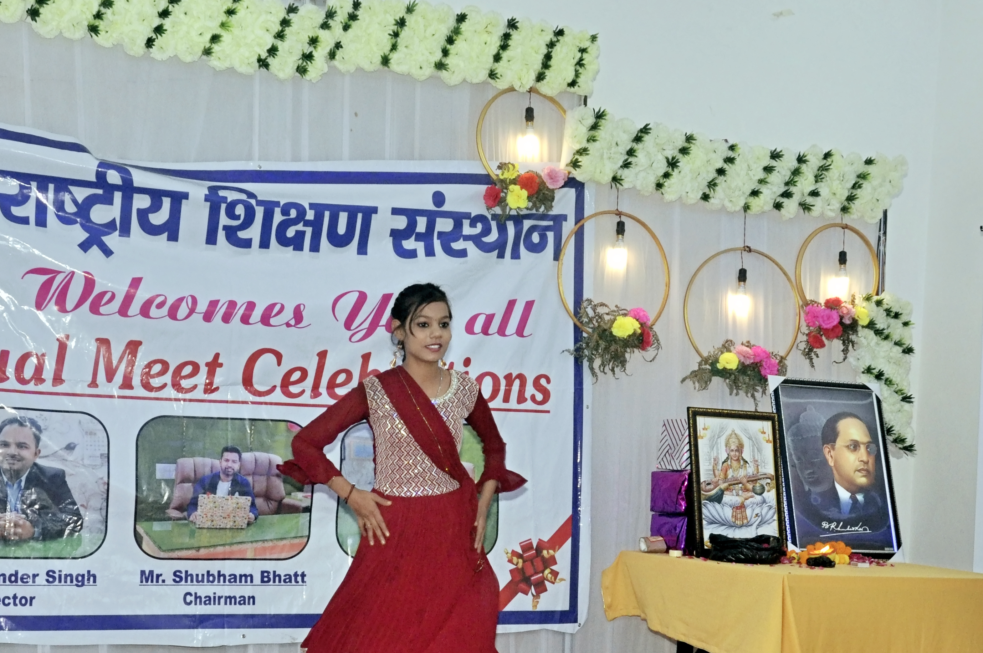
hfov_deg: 35.7
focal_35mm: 56
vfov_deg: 23.9
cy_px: 485
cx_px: 491
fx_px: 1527
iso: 800
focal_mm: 24
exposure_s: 1/125
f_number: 9
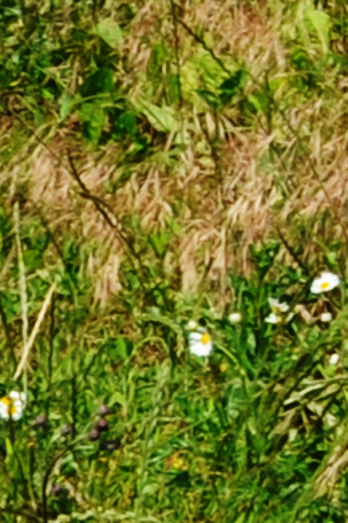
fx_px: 5534
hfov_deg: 3.2
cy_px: -1291
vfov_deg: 5.0
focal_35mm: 381
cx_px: 2032
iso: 200
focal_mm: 35
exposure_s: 1/125
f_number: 16
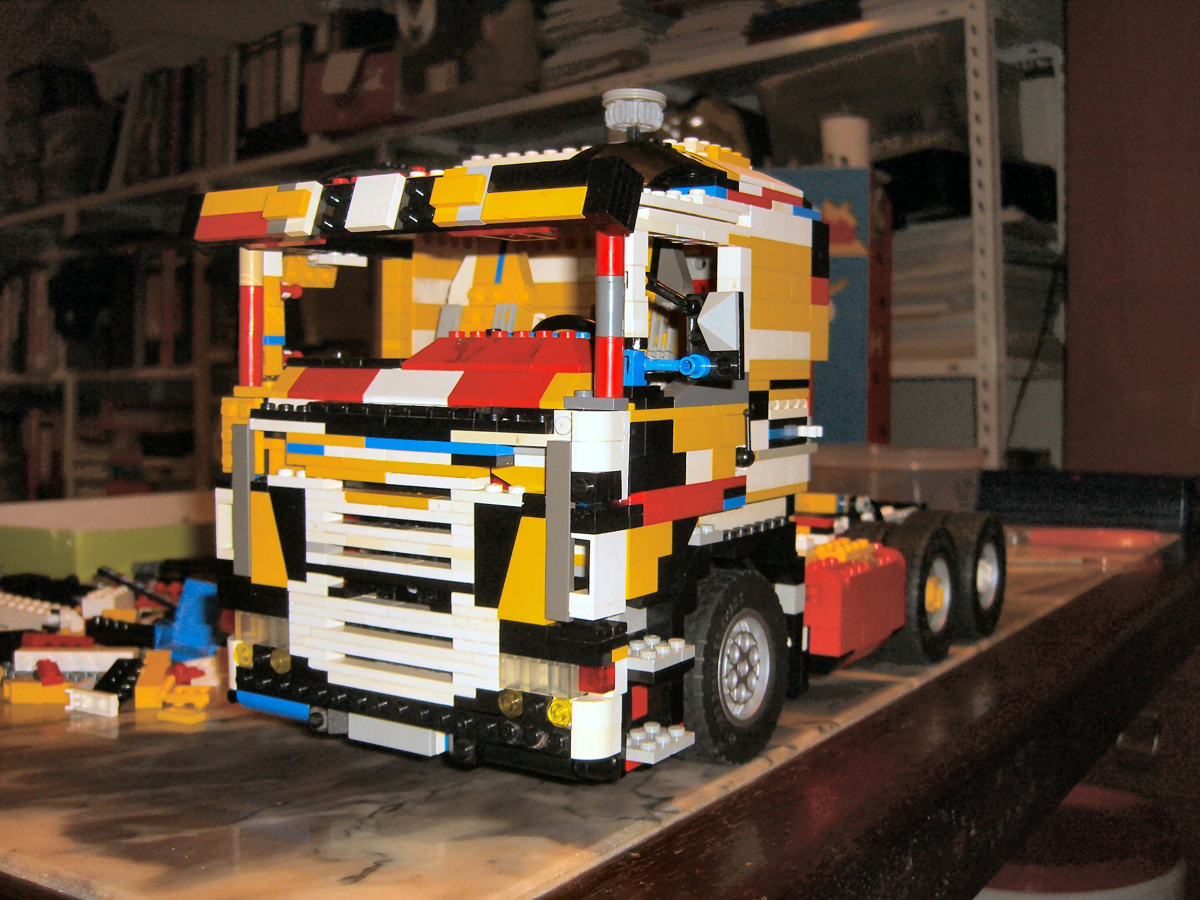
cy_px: 450
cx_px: 600
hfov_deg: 49.0
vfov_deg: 37.7
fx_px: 1317
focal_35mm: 38
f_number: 2.8
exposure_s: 1/60
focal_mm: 7.9
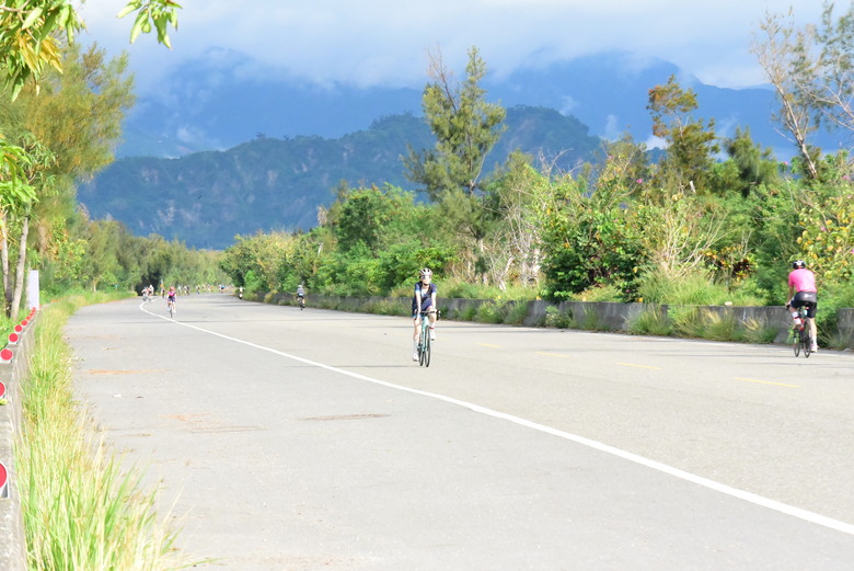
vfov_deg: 9.2
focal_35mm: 150
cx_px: 427
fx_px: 3560
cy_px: 286
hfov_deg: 13.7
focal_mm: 150
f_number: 16
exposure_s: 1/4000
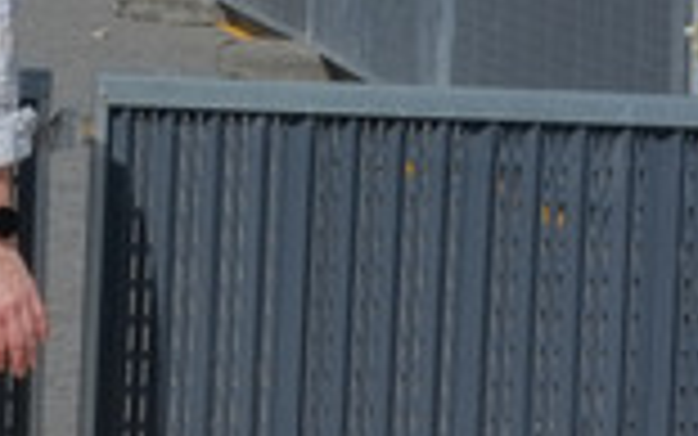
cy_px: -236
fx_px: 3292
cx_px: -576
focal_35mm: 173
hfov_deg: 11.2
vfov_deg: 7.4
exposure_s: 1/400
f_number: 11
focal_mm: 27
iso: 200
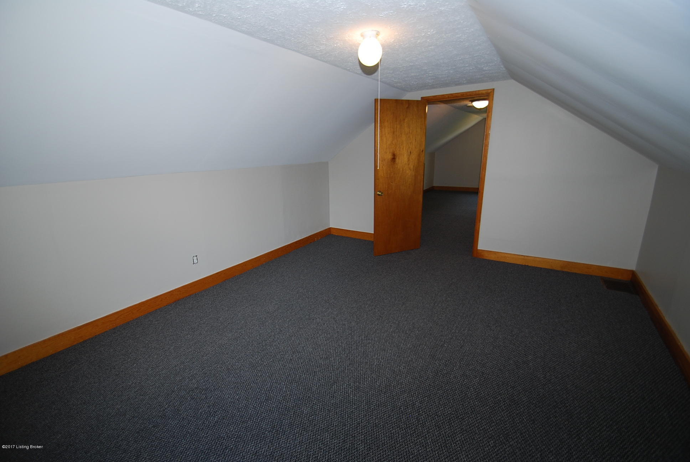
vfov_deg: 77.5
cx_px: 345
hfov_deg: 100.3
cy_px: 231
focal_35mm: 15
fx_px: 288
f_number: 4
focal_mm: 10
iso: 200
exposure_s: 1/60
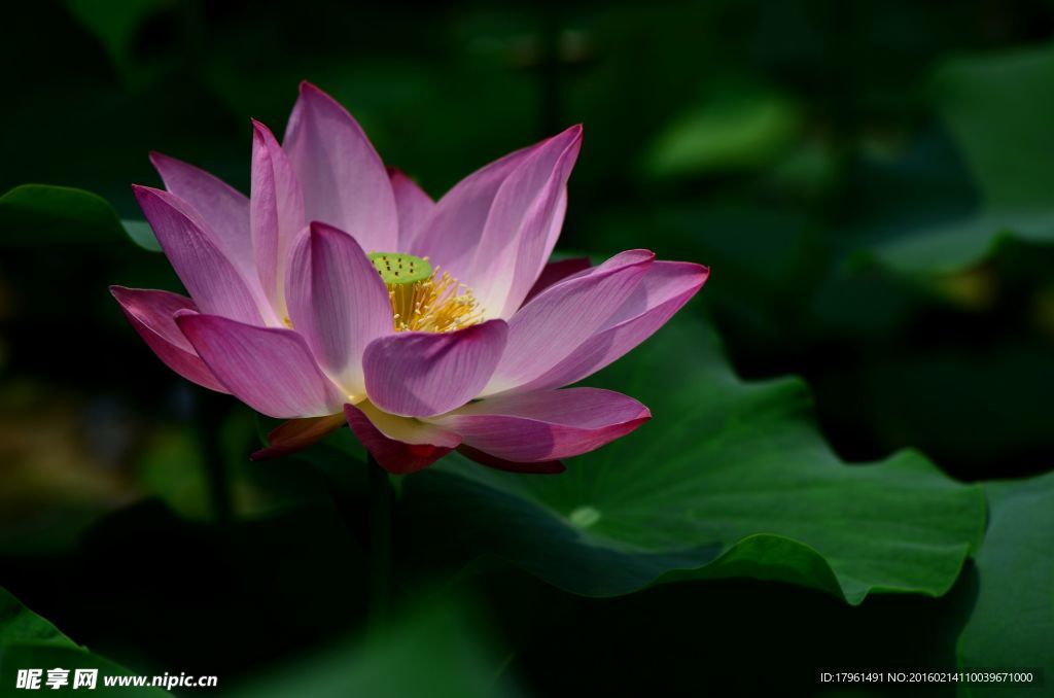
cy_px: 349
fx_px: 4601
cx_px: 527
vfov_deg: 8.7
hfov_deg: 13.1
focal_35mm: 158
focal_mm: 105
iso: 100
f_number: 4
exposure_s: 1/2500
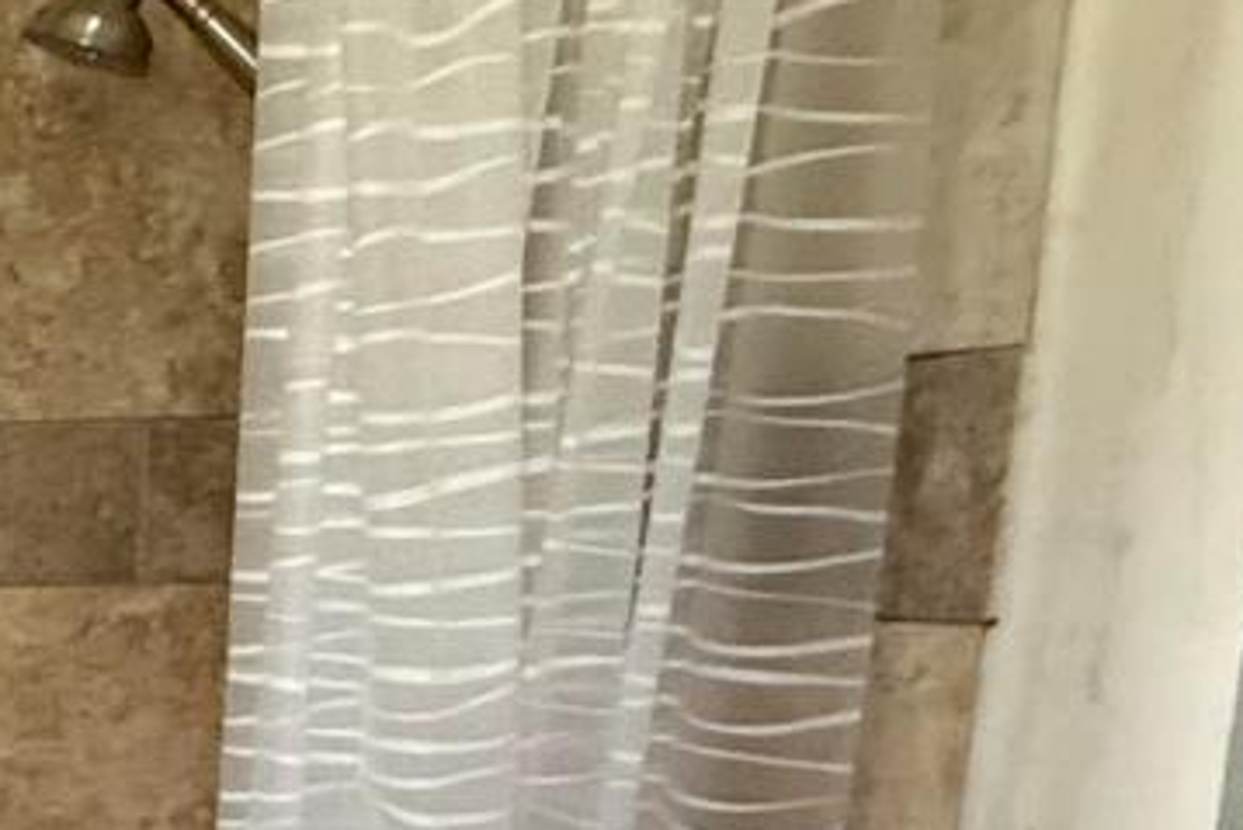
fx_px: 2107
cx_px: -826
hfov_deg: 23.1
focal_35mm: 61
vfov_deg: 21.2
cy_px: 908
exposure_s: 1/60
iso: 640
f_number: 2.2
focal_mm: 2.22
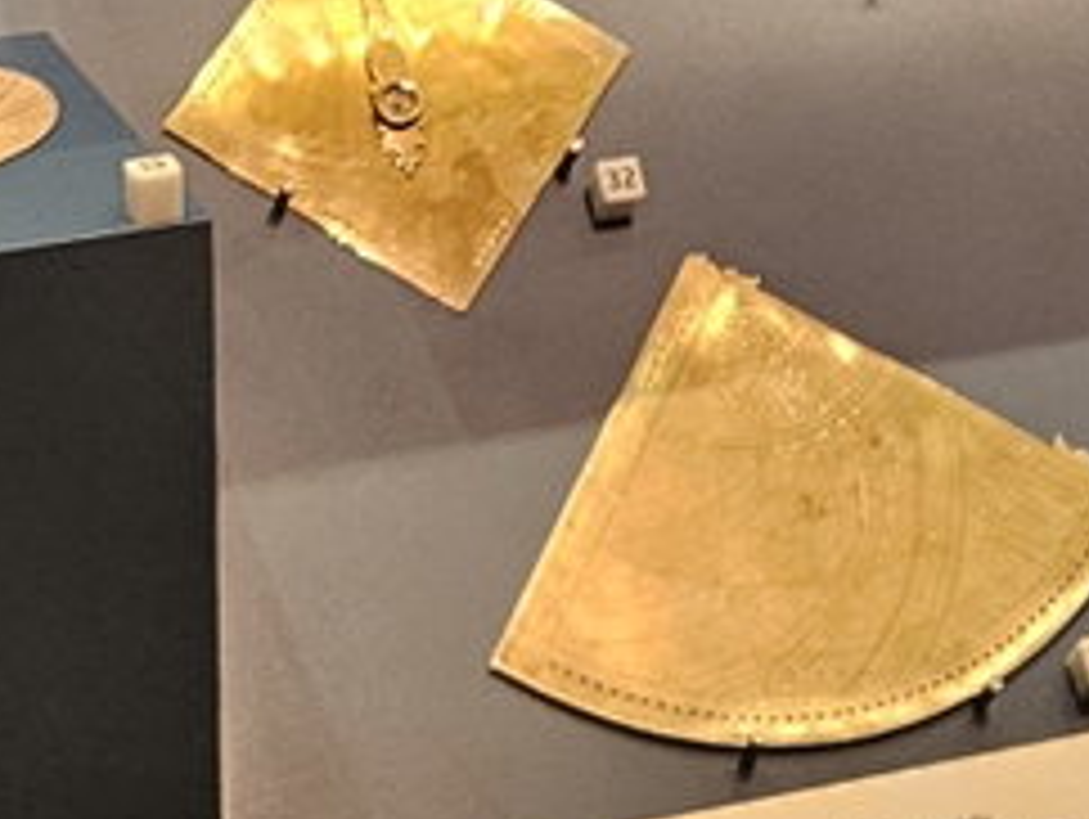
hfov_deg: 13.0
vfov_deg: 9.0
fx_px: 4787
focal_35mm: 152
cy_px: -1022
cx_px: 756
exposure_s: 1/41
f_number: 1.8
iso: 320
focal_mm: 5.4
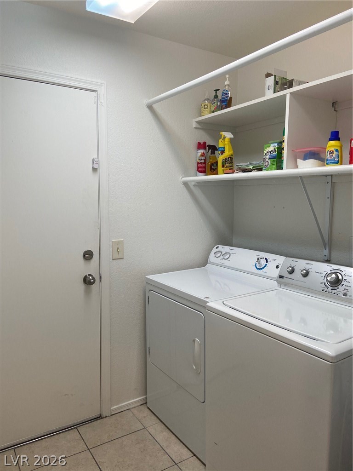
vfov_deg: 67.3
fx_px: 354
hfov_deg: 53.1
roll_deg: -0.3
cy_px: 236
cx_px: 176
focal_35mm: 26
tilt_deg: -6.0
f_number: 1.8
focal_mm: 4.25
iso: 80
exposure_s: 1/120
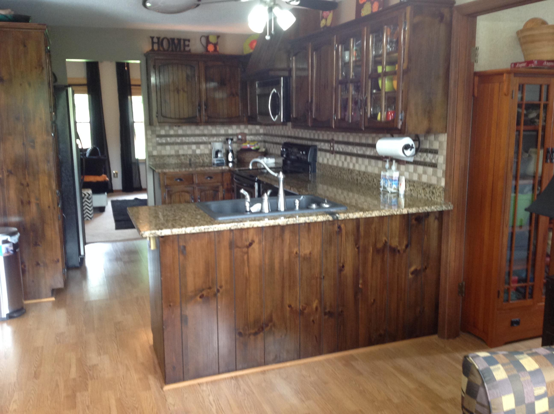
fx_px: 559
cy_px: 207
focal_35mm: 35
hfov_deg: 52.7
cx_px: 277
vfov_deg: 40.6
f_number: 2.4
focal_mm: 4.28
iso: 160
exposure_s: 1/15
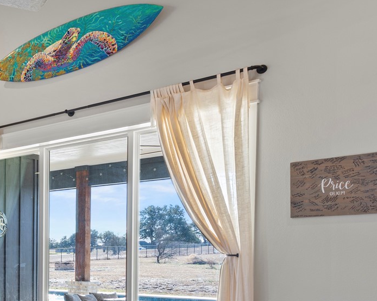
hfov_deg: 28.6
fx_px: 524
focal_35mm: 47
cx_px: -163
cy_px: 233
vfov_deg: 31.4
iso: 100
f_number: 9
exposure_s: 1
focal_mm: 16
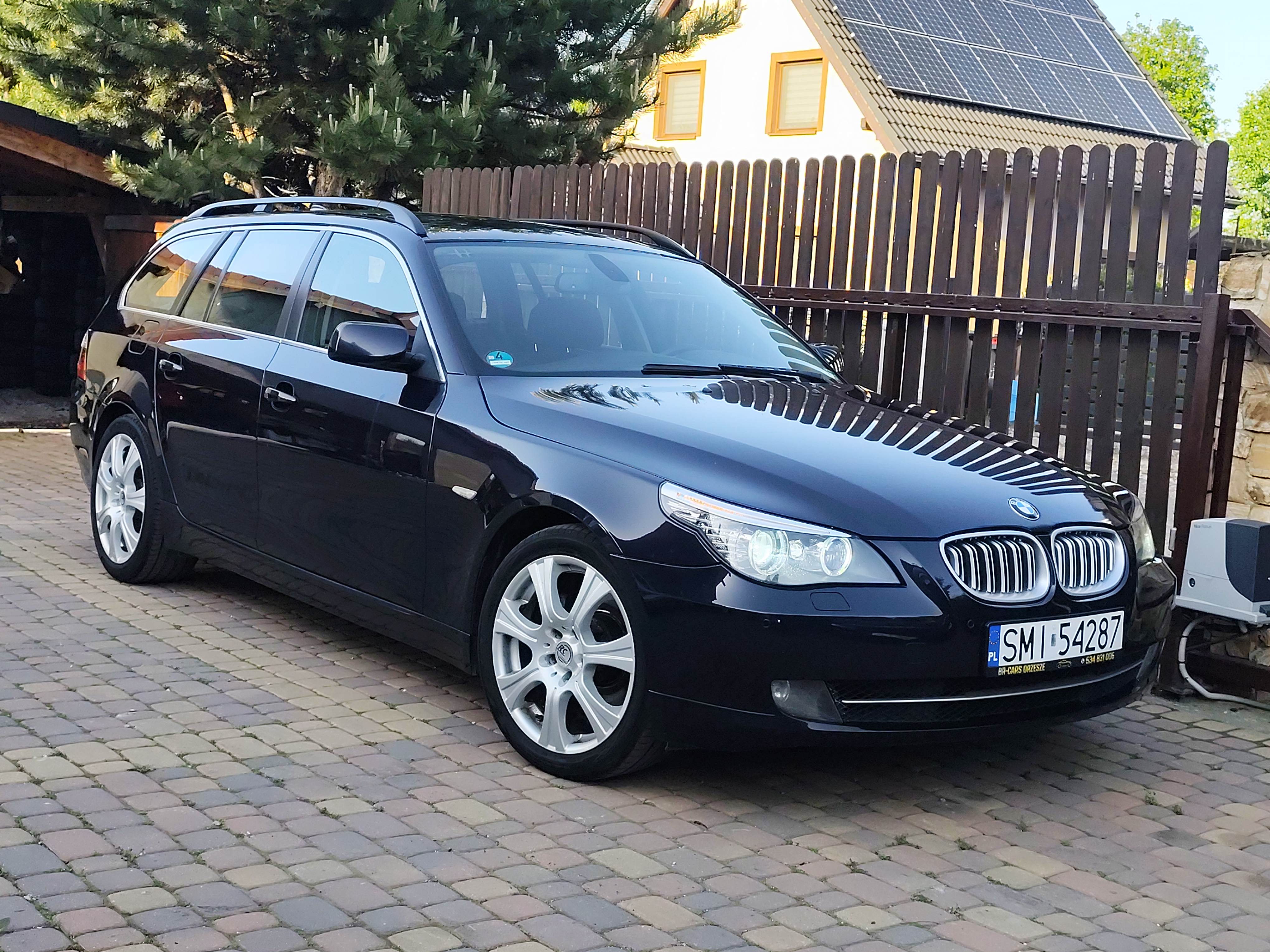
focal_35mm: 44
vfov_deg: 32.9
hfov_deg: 42.9
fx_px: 1614
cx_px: 635
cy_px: 476
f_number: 1.65
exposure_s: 1/319
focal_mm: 6.19
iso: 50
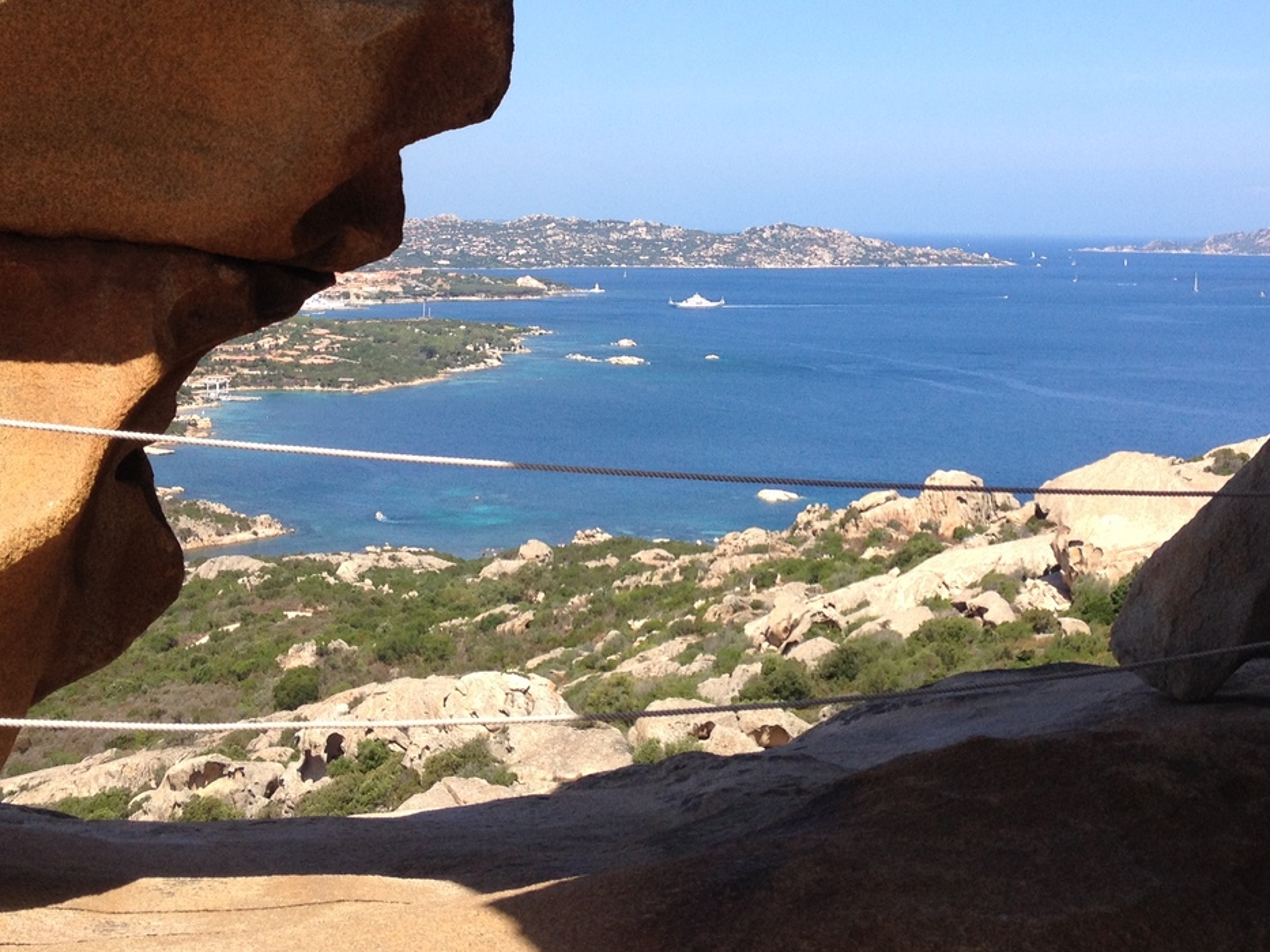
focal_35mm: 60
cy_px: 228
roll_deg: -0.4
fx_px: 2202
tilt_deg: -3.2
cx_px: 738
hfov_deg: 32.1
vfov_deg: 24.1
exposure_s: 1/1346
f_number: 2.4
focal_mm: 4.28
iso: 50
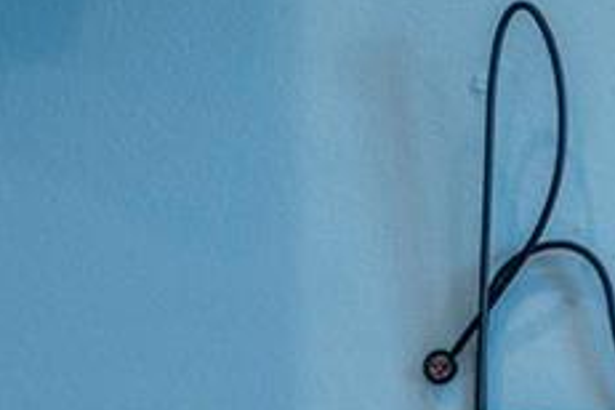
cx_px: 1914
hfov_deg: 10.9
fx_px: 1896
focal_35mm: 111
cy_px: 791
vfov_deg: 11.3
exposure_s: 1/60
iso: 250
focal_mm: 16
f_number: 4
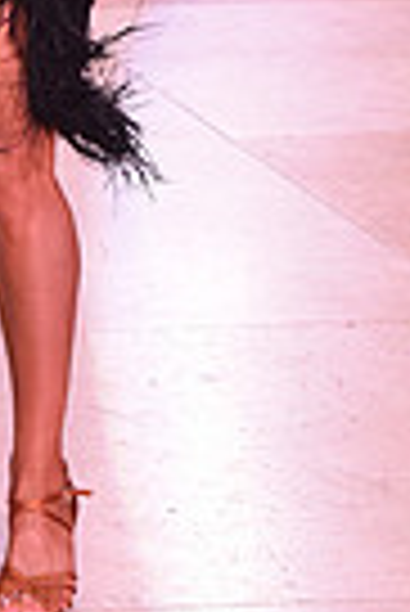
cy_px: -248
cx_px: -372
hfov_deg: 5.5
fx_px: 4226
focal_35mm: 248
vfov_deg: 8.2
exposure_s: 1/250
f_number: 6.3
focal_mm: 58
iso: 2500
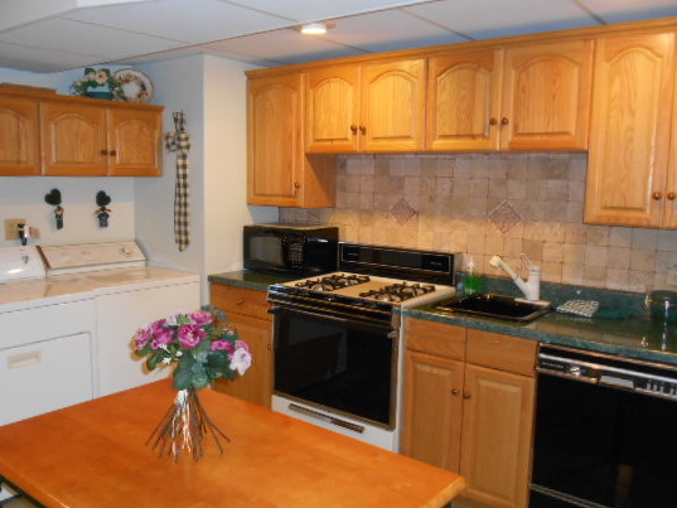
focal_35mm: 31
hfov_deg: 58.3
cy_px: 252
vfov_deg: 45.5
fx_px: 606
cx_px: 318
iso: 360
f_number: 3.4
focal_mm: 4.7
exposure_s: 1/25
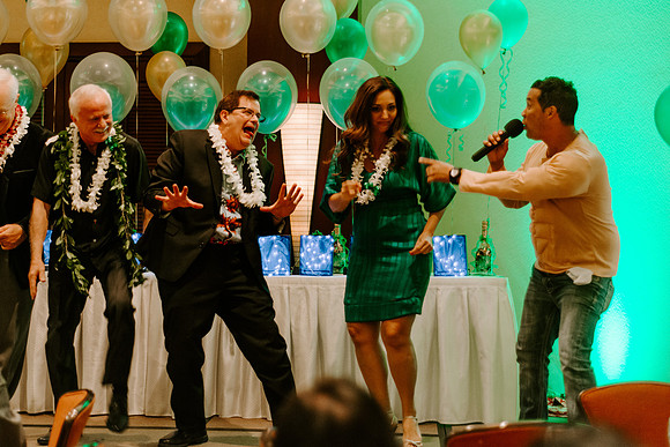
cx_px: 293
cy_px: 168
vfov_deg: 21.2
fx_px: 1194
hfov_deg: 31.3
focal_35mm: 64
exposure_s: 1/100
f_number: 2
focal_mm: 50
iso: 1250
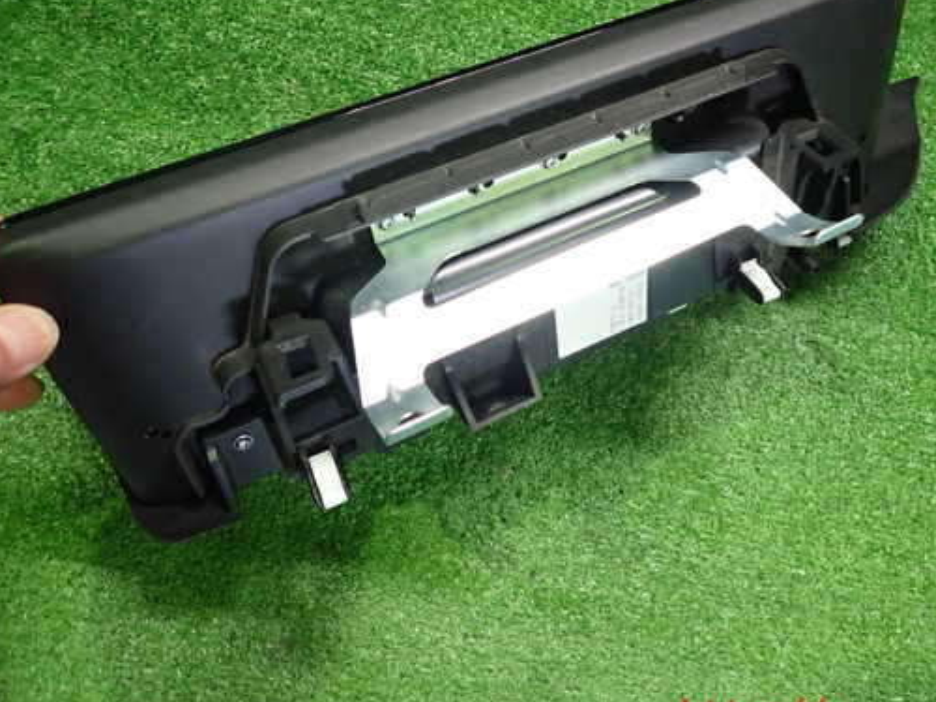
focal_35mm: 30
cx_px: 543
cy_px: 320
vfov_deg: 46.7
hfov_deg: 59.6
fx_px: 811
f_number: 2
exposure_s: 1/30
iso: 400
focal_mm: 4.5
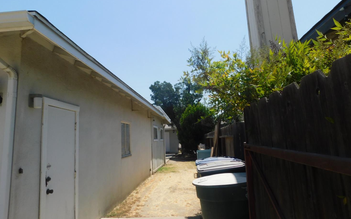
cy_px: 101
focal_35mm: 25
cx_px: 175
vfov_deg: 49.2
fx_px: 239
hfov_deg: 72.6
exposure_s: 1/500
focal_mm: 4
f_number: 6
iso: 125
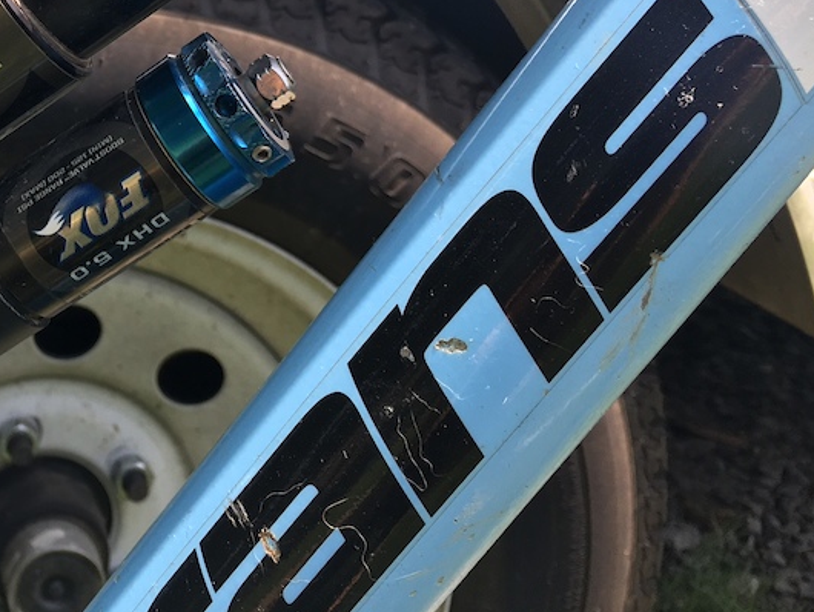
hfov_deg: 32.4
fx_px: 1317
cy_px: 55
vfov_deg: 25.3
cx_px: 60
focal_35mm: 56
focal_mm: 4.15
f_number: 2.2
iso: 25
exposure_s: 1/305
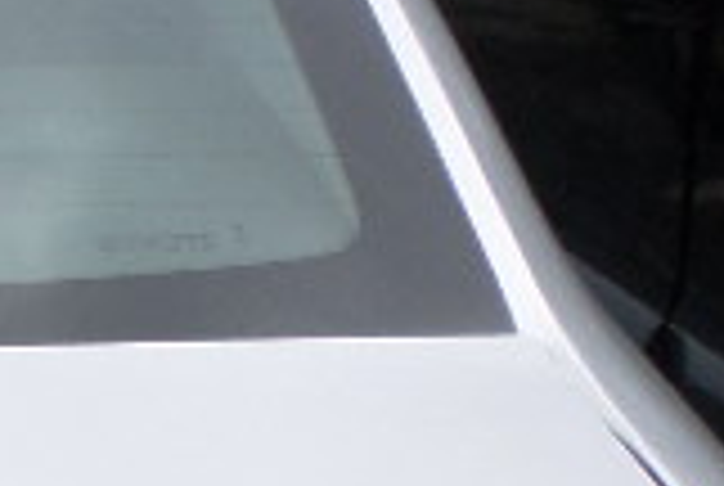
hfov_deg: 10.9
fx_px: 3324
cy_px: 900
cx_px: -872
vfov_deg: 8.0
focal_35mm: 165
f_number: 2.5
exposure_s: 1/350
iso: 80
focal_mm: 4.5
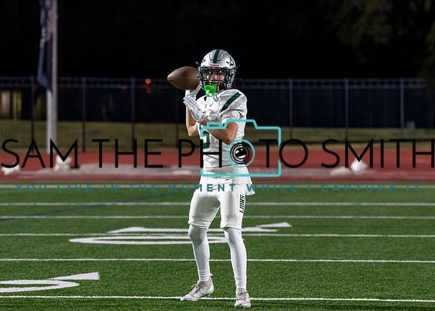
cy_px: 127
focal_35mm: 207
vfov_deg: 6.9
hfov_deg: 9.7
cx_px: 214
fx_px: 2560
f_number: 2.8
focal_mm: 119
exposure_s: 1/1000
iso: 2000
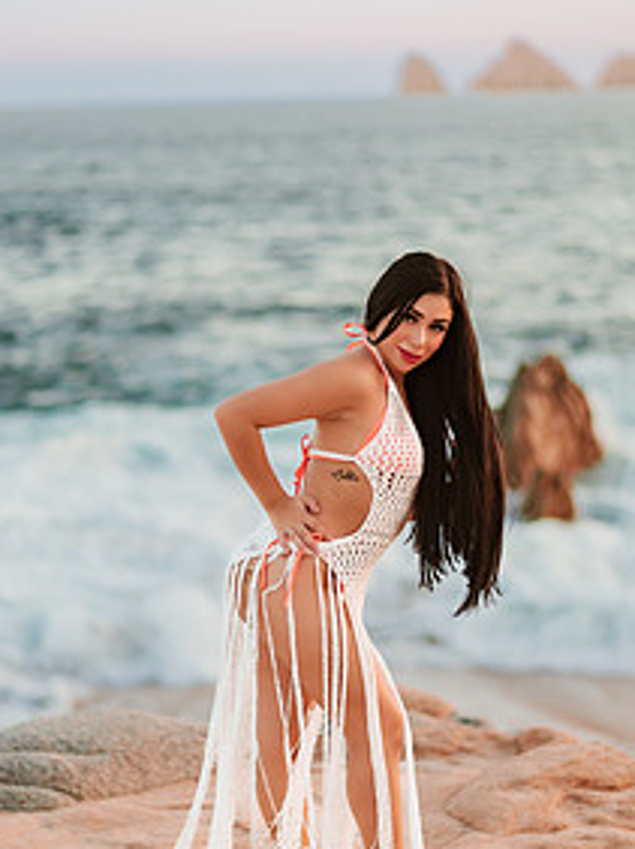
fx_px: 2180
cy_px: 431
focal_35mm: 89
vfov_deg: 22.0
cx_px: 316
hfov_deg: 16.6
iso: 100
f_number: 1.4
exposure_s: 1/800
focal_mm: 58
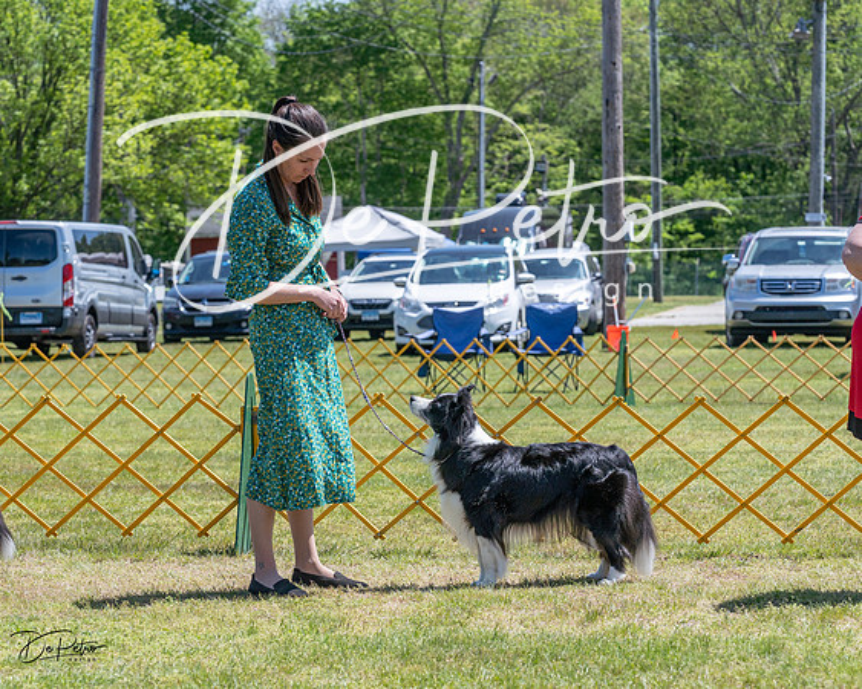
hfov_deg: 15.4
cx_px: 431
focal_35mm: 125
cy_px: 344
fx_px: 3188
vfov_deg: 12.3
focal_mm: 111
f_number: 7.1
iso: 320
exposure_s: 1/1600
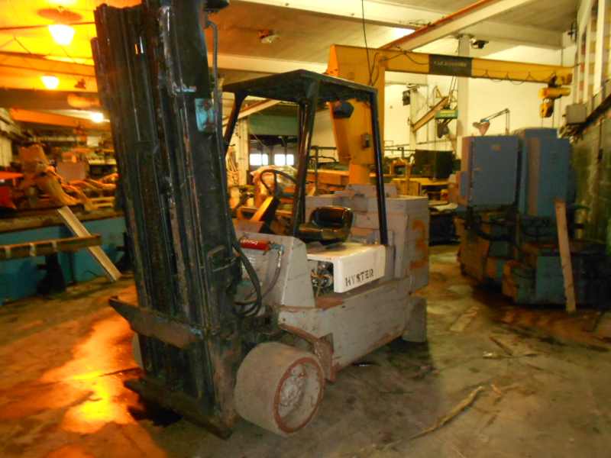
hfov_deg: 67.3
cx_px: 306
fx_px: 459
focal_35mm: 26
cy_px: 229
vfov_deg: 53.1
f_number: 3.2
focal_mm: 4.6
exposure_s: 1/25
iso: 640
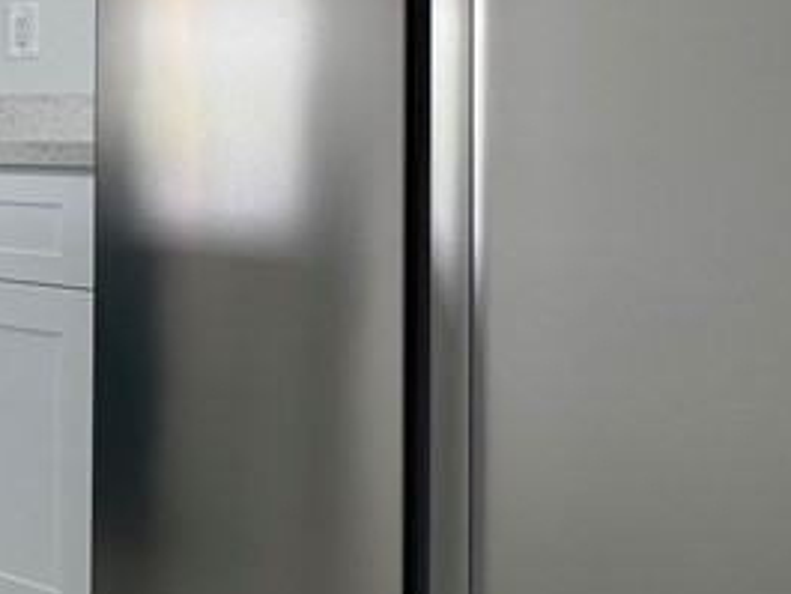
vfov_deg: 26.5
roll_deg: -1.5
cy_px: 113
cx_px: -439
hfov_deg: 25.3
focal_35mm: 54
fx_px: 1234
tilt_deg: +0.2
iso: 50
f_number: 2.2
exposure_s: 1/120
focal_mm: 2.22
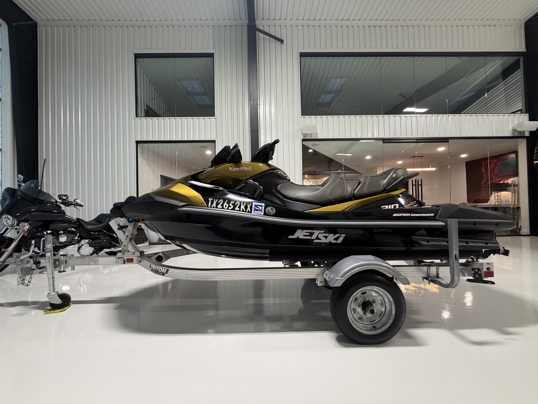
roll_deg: +2.0
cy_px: 202
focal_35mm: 14
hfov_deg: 102.1
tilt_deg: +0.3
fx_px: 218
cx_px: 269
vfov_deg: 85.7
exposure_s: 1/60
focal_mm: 2.22
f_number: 2.2
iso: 250
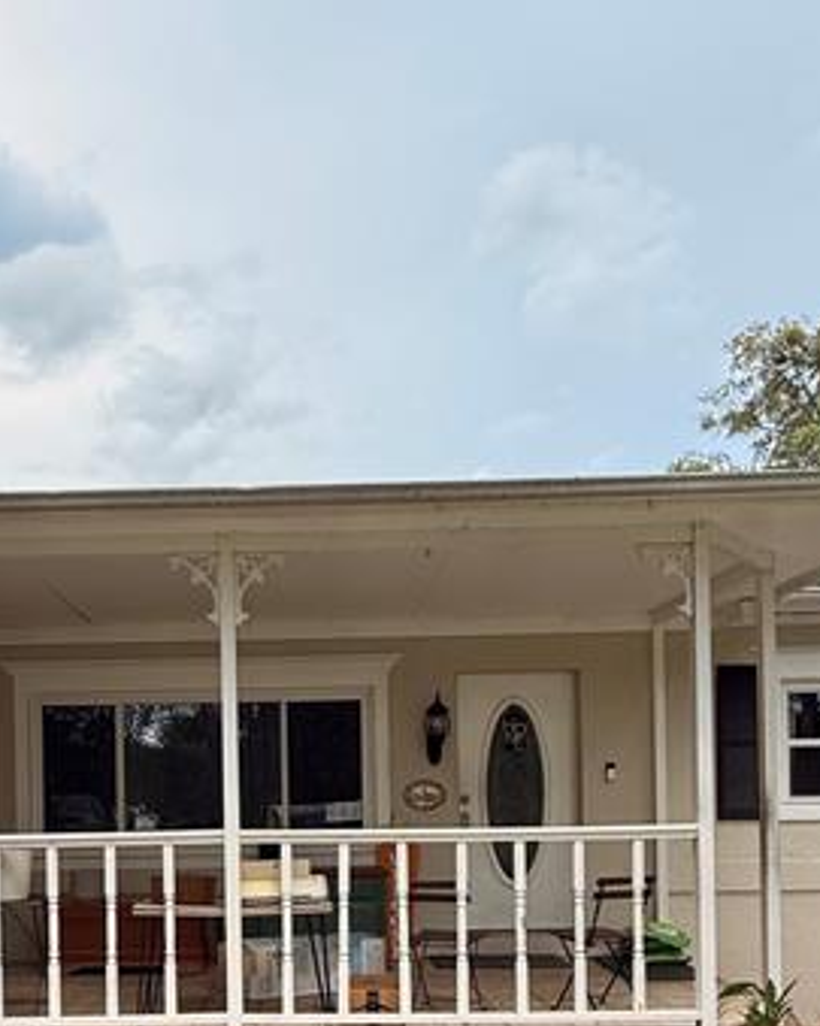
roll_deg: +0.3
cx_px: 284
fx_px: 941
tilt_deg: +0.4
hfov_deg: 46.5
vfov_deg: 53.4
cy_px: 820
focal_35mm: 31
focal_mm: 2.22
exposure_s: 1/607
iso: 64
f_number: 2.2
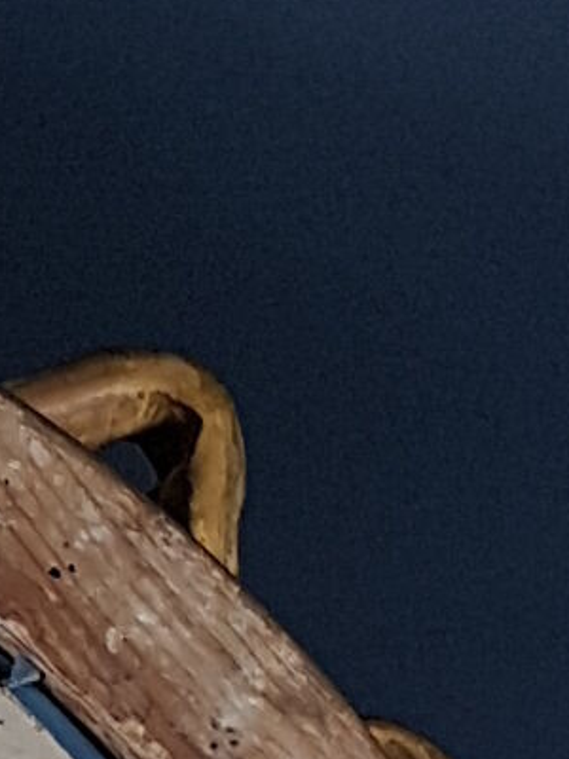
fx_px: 2849
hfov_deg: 10.5
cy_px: 1672
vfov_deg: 12.6
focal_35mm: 130
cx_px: -575
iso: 64
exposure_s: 1/50
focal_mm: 4.2
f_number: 1.7
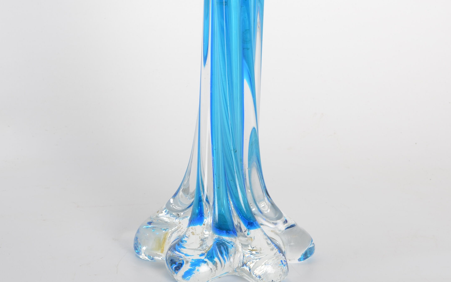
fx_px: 1598
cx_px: 238
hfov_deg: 16.1
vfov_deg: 10.0
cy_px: -42
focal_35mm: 130
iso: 100
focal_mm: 50
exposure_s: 1/125
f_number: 14
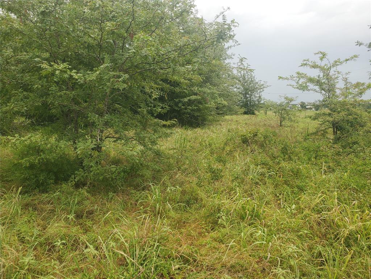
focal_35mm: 26
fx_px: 279
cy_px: 140
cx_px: 186
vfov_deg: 53.1
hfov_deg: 67.3
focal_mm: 4.3
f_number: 2.4
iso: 50
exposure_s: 1/1024
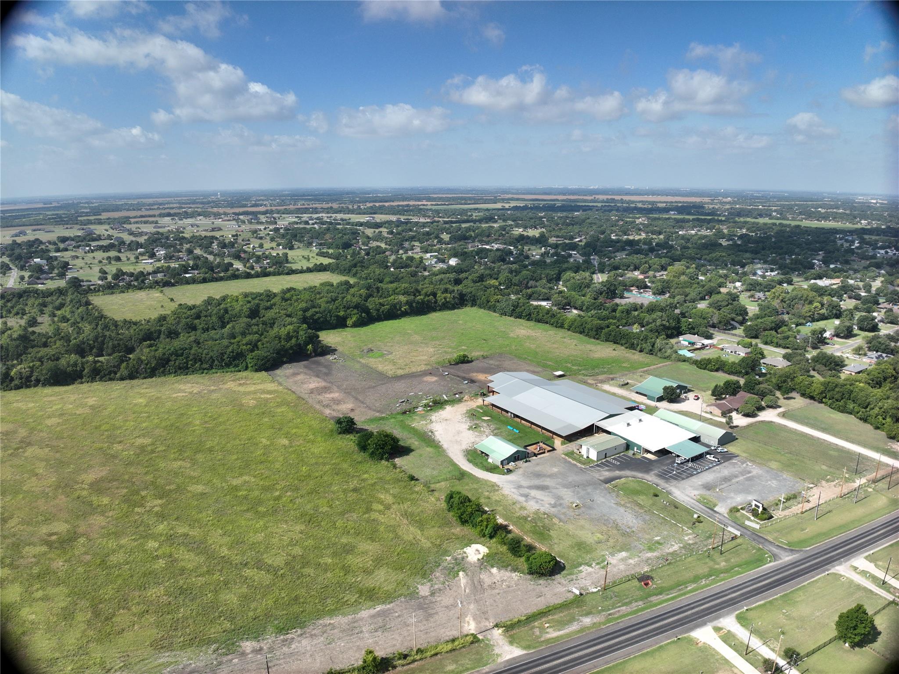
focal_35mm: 24
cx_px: 450
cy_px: 337
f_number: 2.8
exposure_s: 1/2000
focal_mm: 12.29
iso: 100
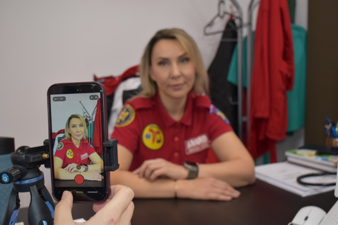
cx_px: 169
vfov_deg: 34.2
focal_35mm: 39
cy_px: 112
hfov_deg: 49.6
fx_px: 366
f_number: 5
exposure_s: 1/100
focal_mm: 26
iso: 800
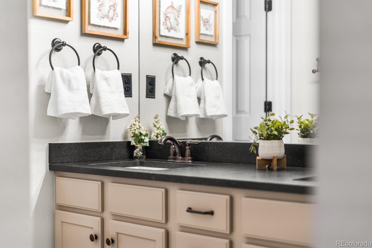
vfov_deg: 26.5
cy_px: 122
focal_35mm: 51
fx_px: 527
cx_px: 185
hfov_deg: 38.9
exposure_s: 1/100
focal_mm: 50
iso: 500
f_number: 1.8
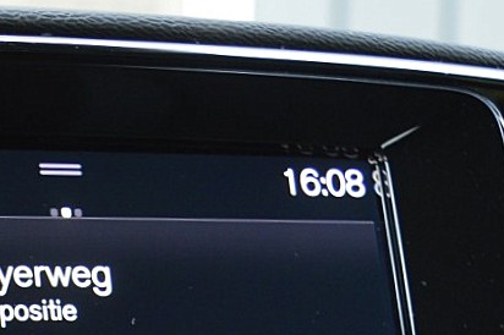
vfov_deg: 9.9
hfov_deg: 15.4
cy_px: 637
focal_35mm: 130
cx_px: -24
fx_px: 1818
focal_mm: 22
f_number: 4.5
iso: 800
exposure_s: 1/60
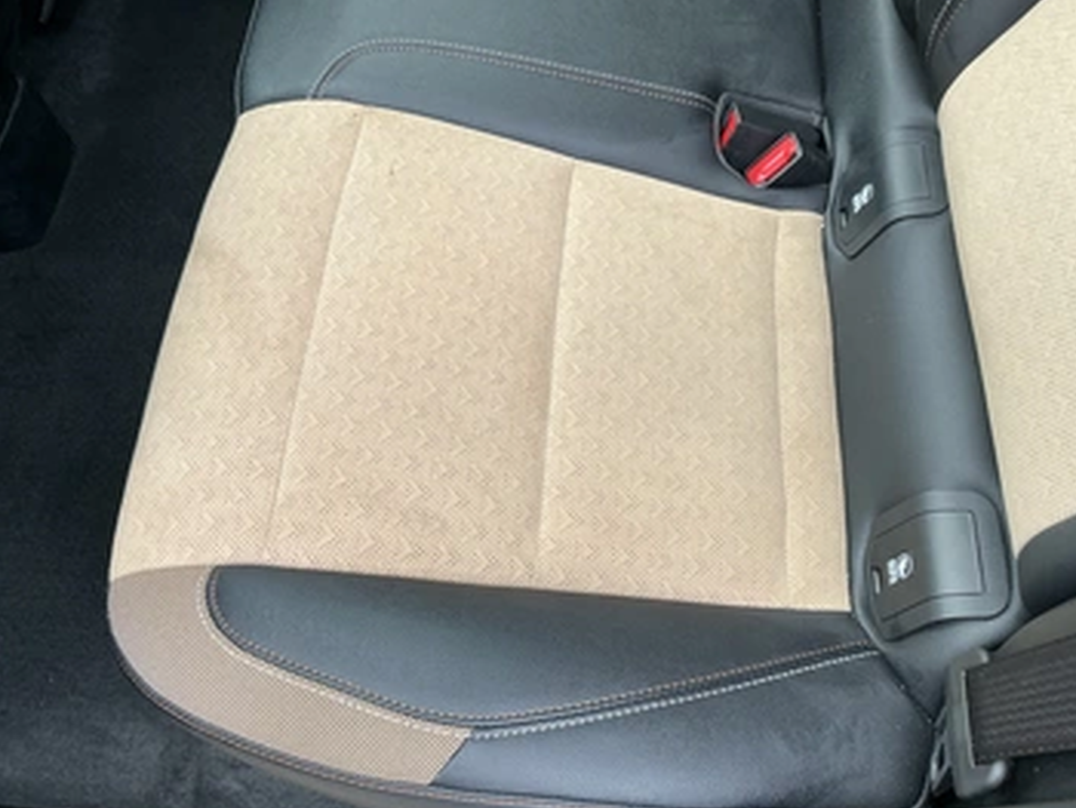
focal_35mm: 32
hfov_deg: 56.8
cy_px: 406
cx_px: 526
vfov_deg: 44.2
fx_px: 995
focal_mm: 3
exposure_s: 1/122
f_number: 1.8
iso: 32
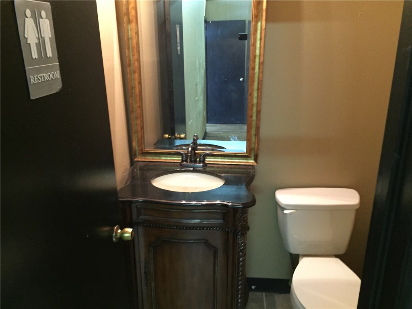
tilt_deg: -20.7
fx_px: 345
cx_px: 206
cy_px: 154
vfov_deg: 48.2
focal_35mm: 29
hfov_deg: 61.7
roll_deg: -0.9
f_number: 2.2
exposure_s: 1/15
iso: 320
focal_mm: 4.15
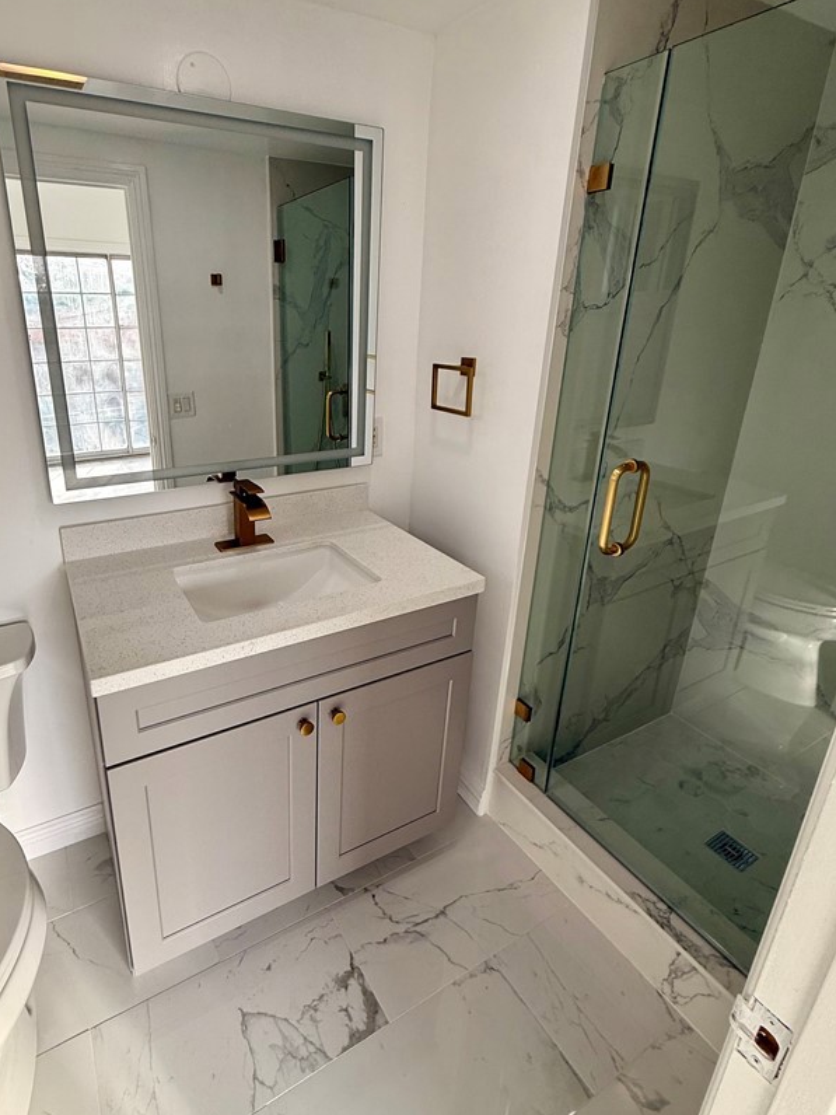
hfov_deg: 70.6
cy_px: 503
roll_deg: -1.1
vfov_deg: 87.5
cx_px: 321
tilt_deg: -18.2
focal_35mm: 18
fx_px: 580
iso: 64
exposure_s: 1/239
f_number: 2.2
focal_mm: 2.22
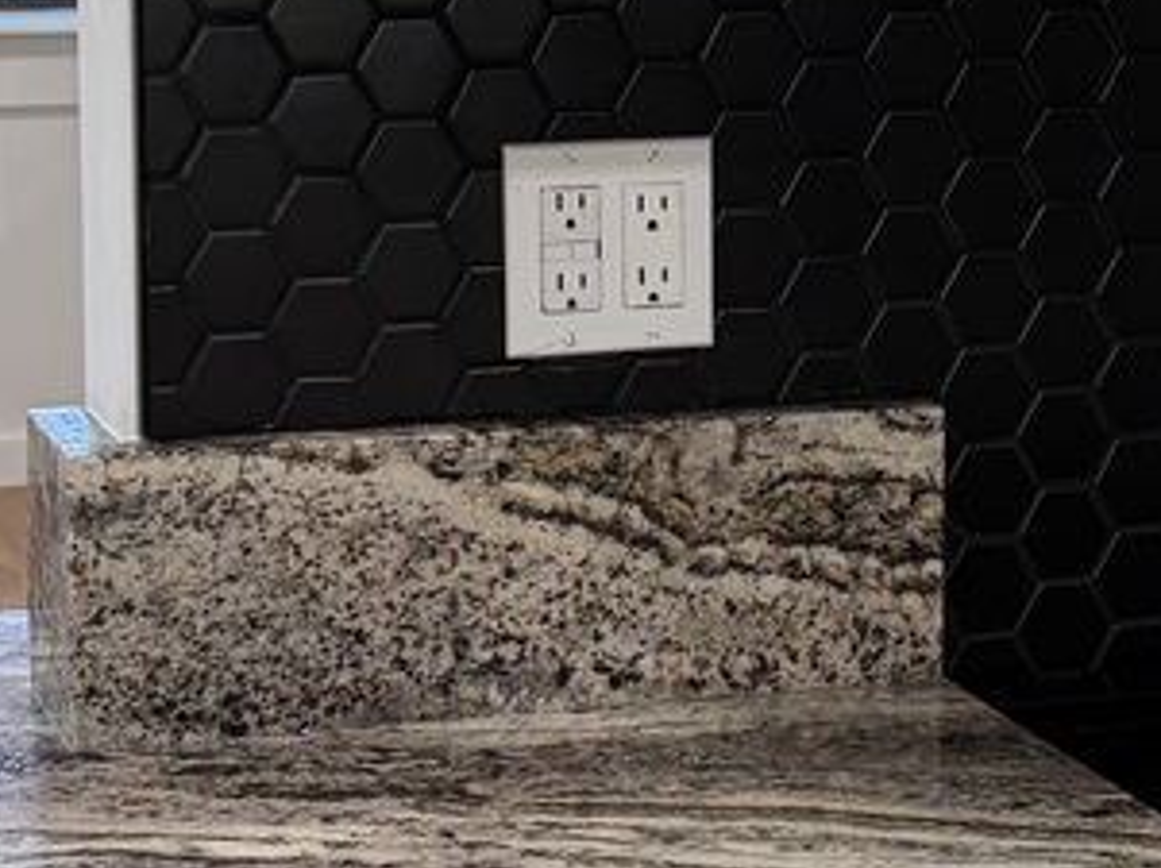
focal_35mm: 115
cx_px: 829
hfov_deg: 17.1
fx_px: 3852
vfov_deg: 12.8
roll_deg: -0.9
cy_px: 239
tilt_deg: -7.6
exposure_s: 1/120
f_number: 1.78
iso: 200
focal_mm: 6.76
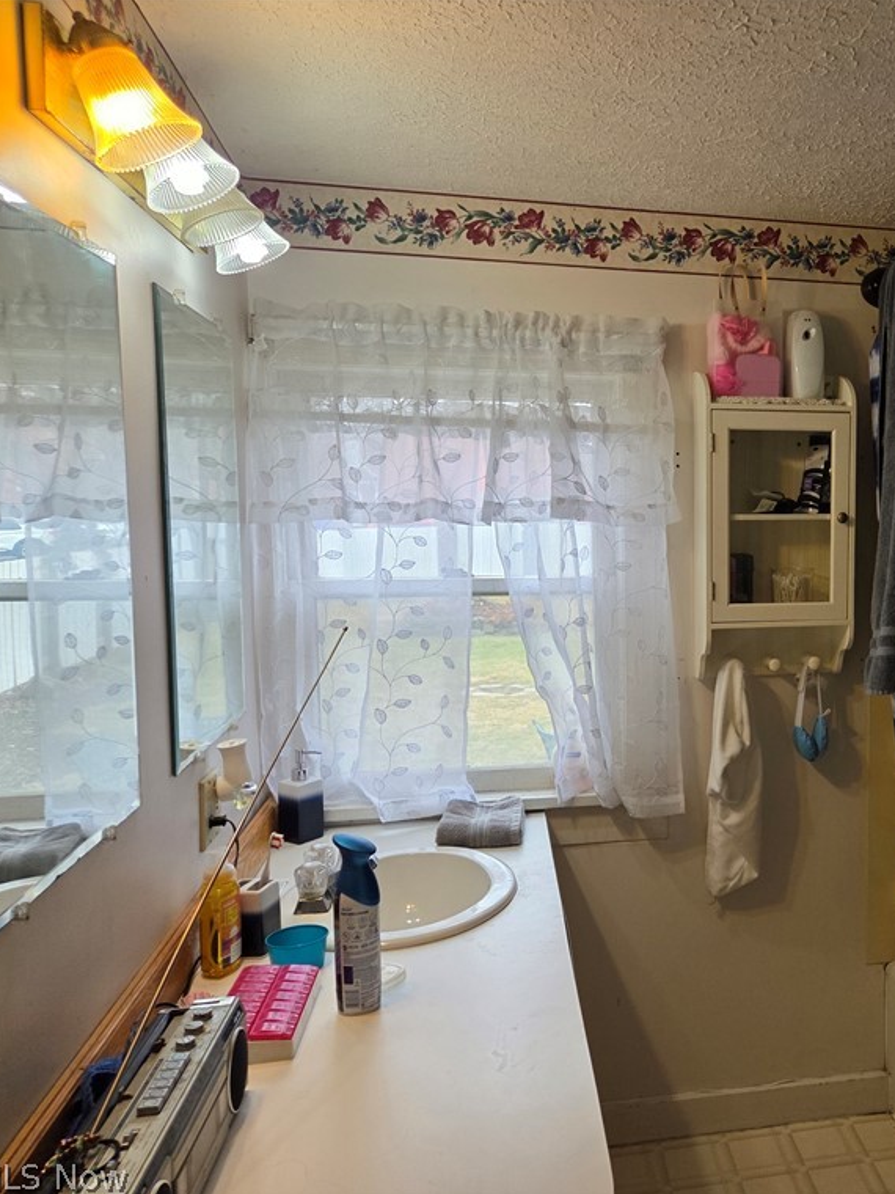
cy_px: 600
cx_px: 768
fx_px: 1069
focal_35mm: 31
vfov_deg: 58.4
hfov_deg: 42.5
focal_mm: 5.4
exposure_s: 1/120
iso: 250
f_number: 1.8
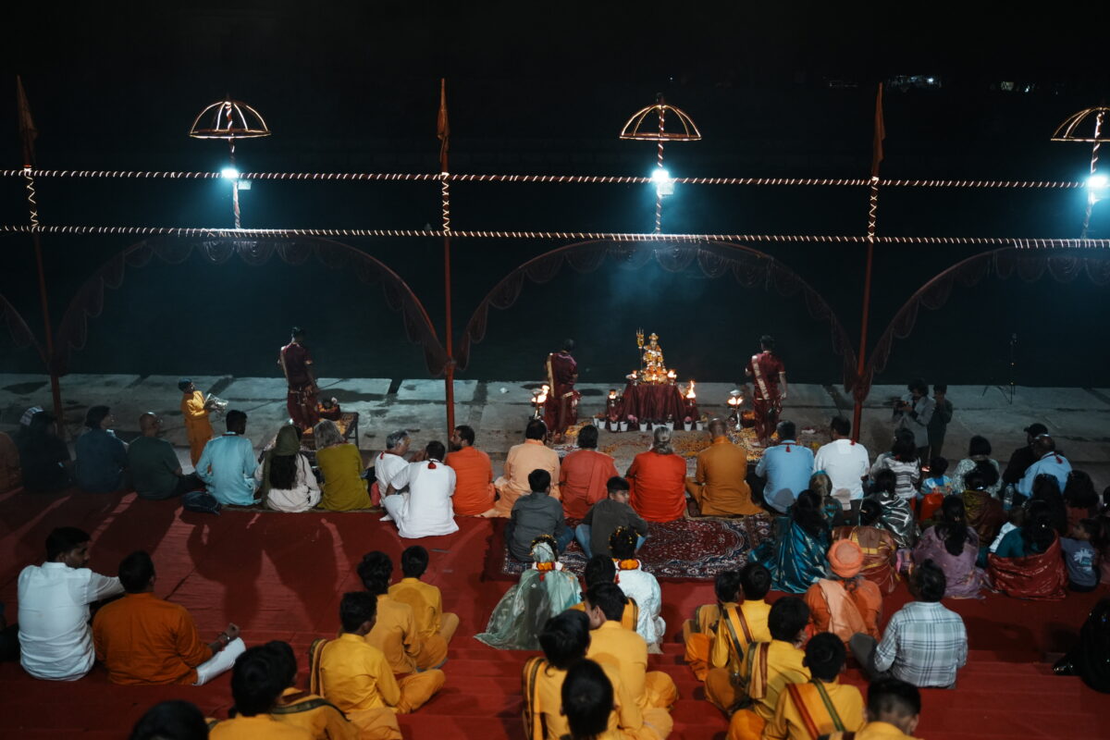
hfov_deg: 54.4
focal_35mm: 35
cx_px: 555
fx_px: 1079
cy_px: 370
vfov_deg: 37.9
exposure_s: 1/320
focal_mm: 35
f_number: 1.8
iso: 2000
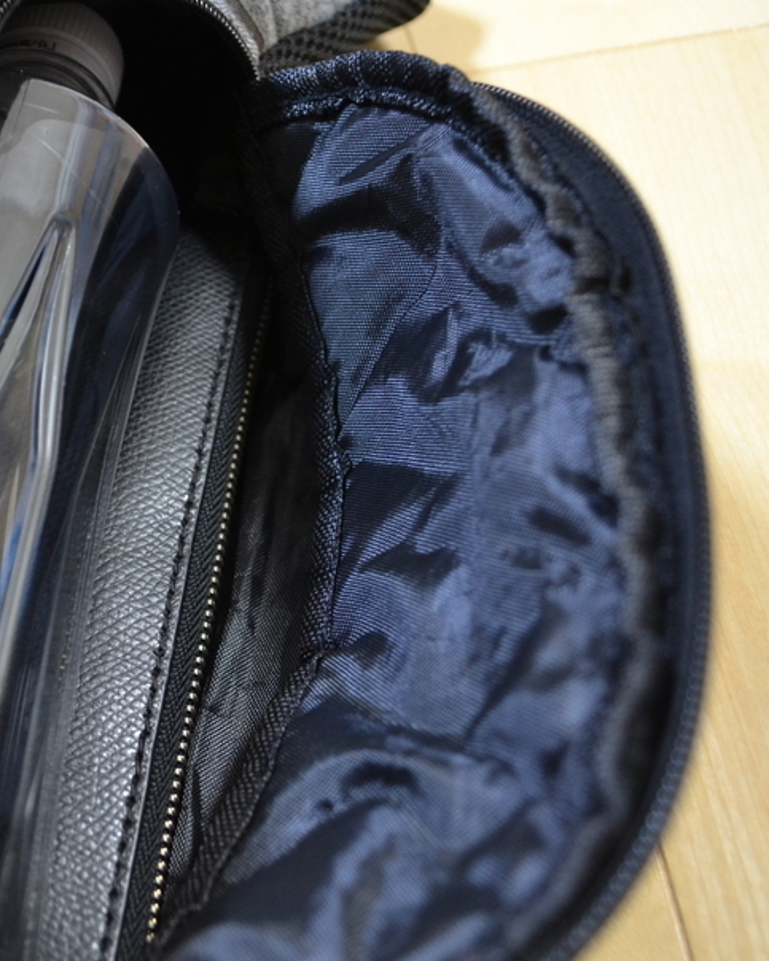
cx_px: 75
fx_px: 1224
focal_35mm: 43
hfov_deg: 33.1
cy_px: 480
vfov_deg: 42.9
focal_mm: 18
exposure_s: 1/15
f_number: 3.5
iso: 900
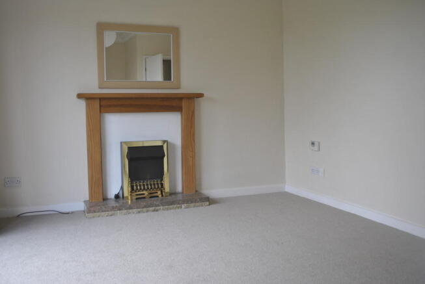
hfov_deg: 57.2
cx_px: 212
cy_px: 142
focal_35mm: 33
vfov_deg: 40.1
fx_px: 390
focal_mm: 22
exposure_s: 1/80
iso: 200
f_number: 4.5
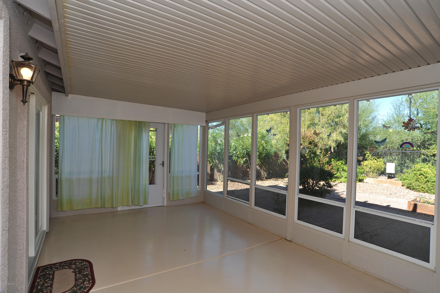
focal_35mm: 18
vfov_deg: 67.3
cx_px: 220
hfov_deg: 90.0
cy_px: 146
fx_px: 220
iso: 320
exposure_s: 1/125
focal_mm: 18
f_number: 10
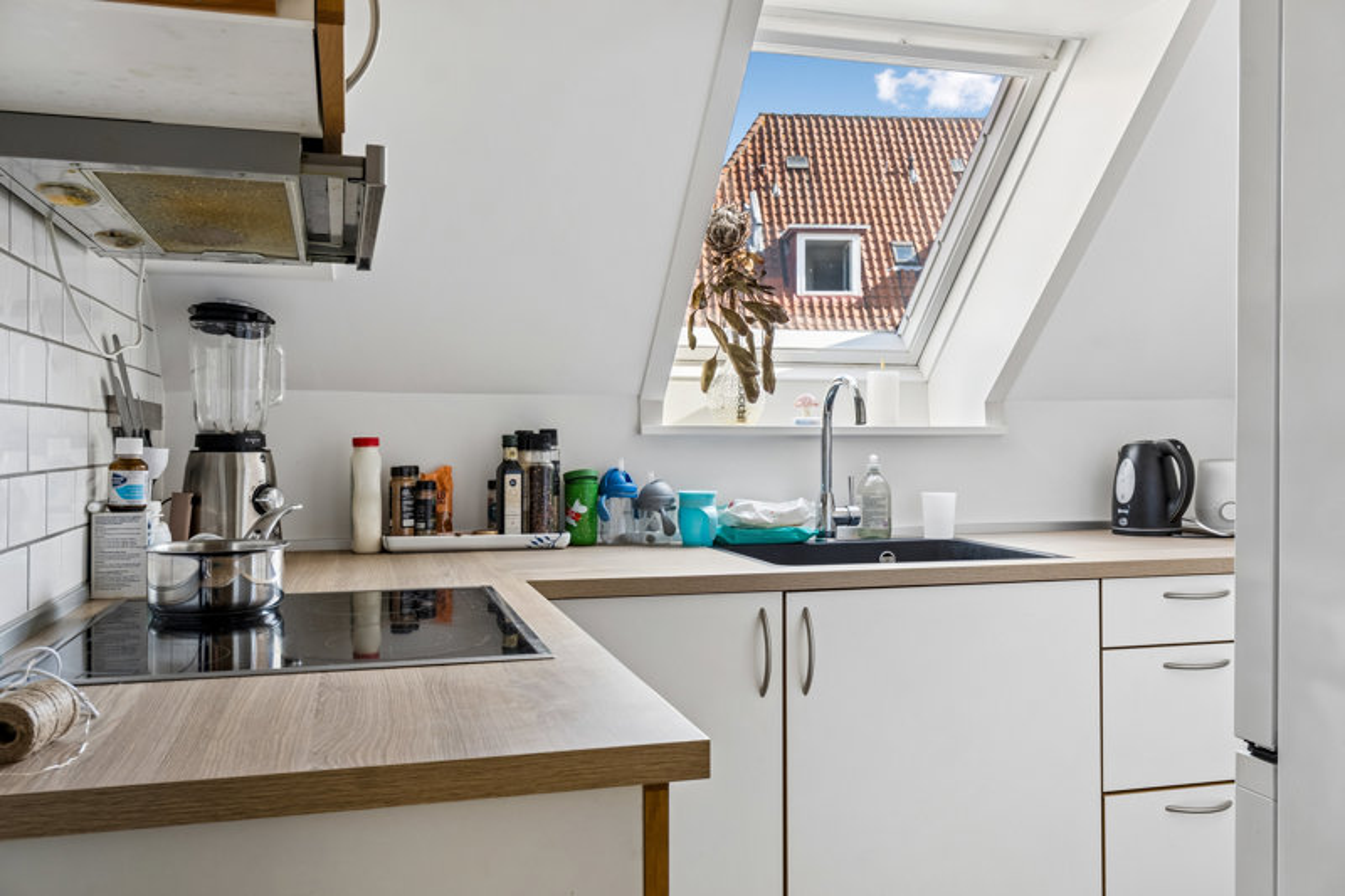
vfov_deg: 44.6
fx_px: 1093
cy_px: 448
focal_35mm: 29
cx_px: 672
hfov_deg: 63.2
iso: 200
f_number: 8
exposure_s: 1/10
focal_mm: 19.5
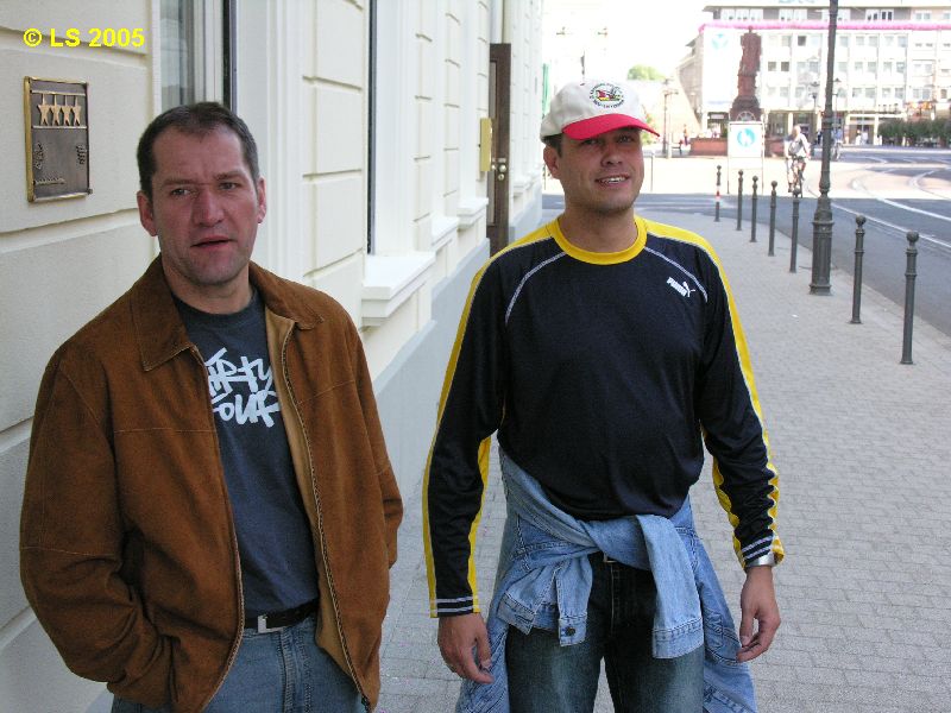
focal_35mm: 59
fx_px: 1621
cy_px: 356
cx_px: 476
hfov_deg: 32.7
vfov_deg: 24.8
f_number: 5.6
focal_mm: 15
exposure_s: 1/120
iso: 200
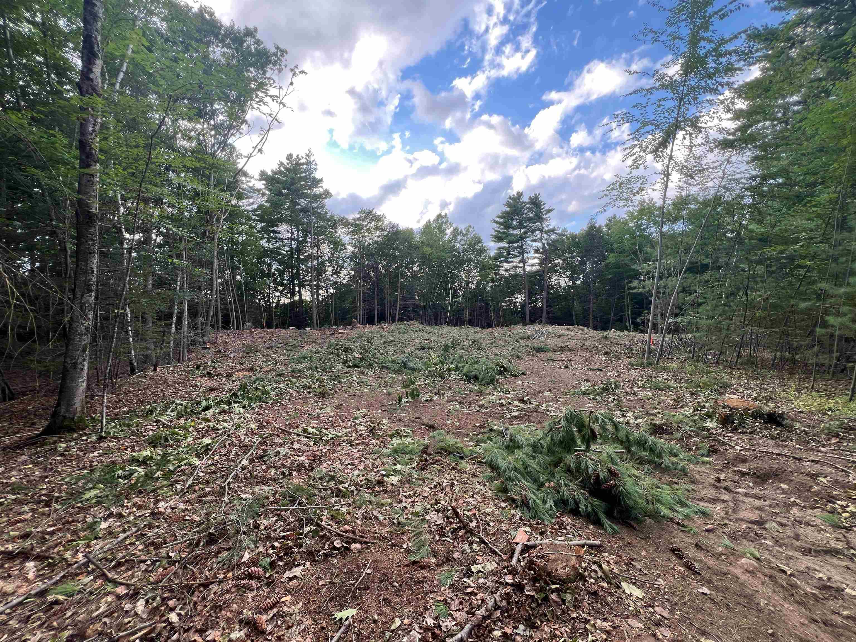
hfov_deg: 106.2
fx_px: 321
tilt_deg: +0.1
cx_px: 428
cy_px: 321
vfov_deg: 89.9
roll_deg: +0.6
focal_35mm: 13
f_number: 1.8
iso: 32
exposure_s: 1/197
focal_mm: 1.57
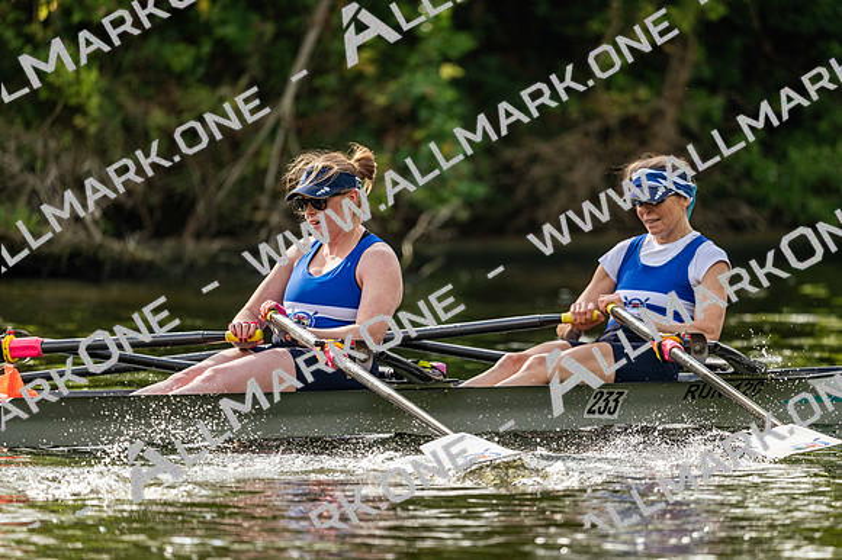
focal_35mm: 400
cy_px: 280
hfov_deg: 5.2
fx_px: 9352
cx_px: 421
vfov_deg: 3.4
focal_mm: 400
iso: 900
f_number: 4.5
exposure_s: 1/2500
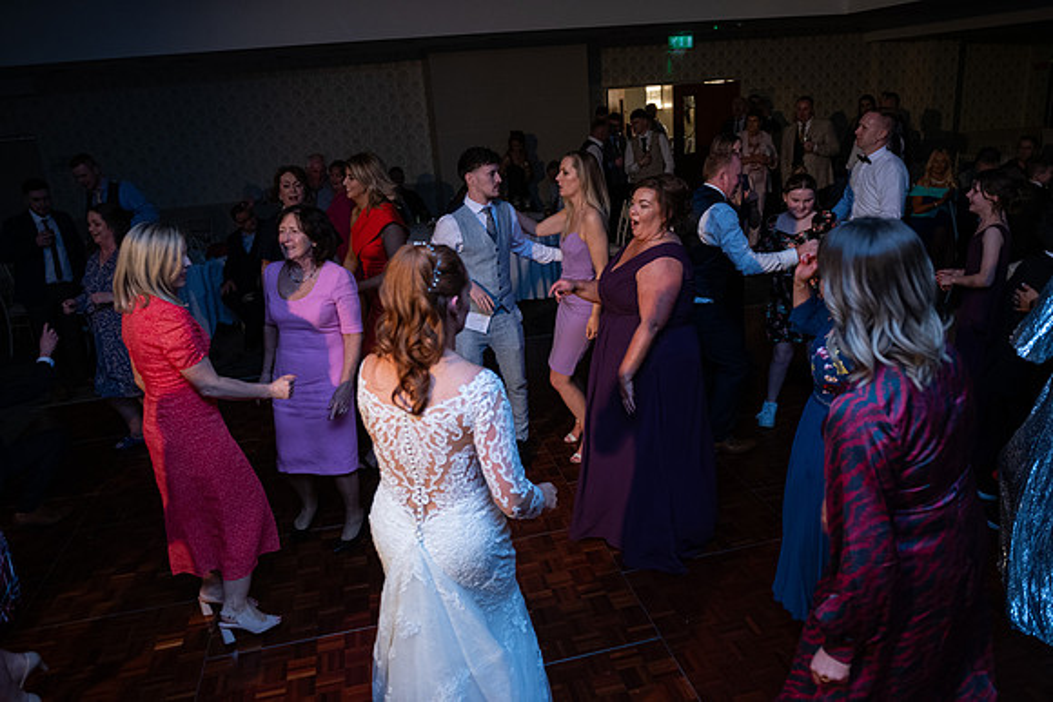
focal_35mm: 26
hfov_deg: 69.4
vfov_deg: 49.6
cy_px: 351
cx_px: 526
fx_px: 761
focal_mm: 26
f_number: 3.5
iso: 1000
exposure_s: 1/160
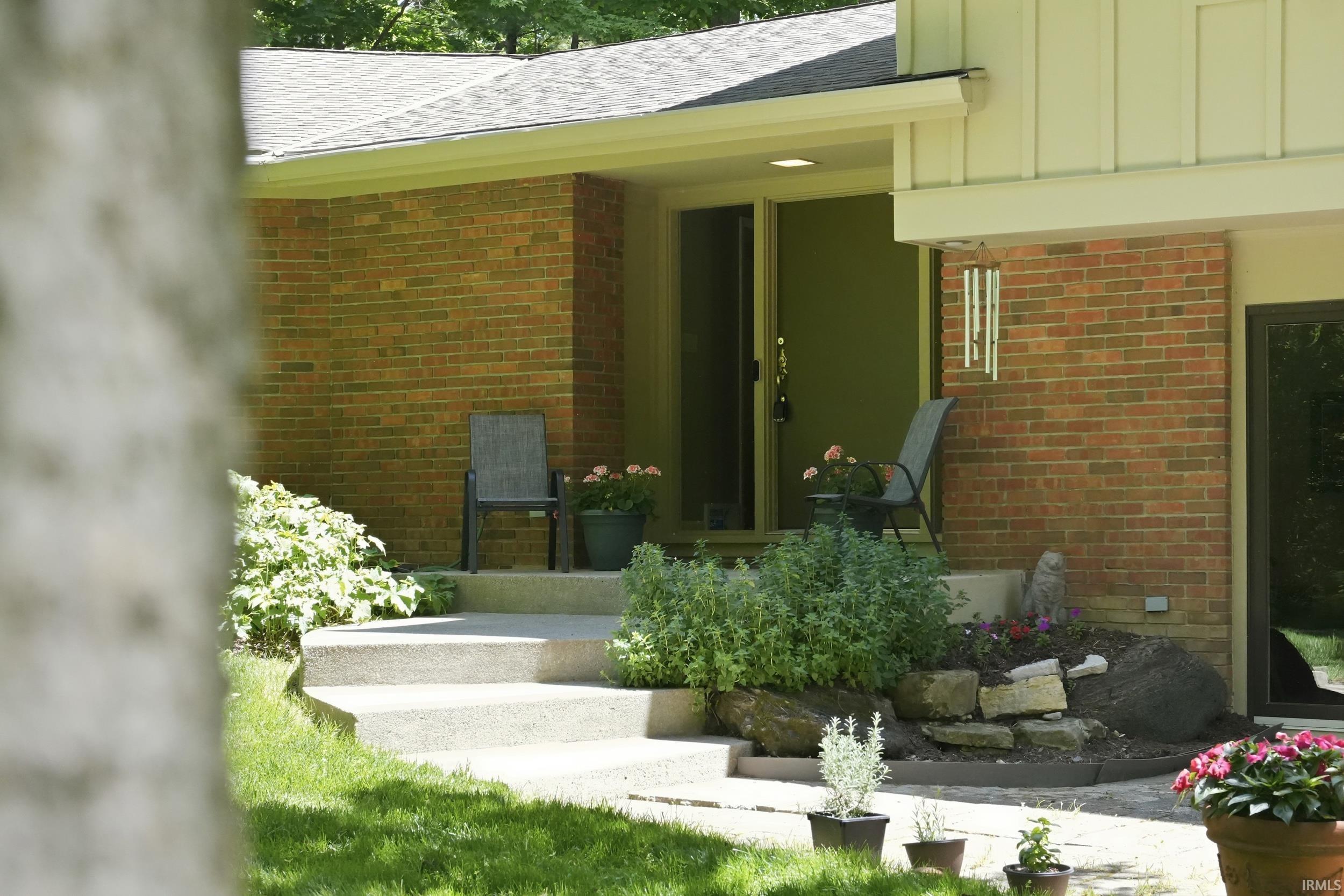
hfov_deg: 33.4
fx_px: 2240
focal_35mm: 60
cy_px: 448
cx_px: 672
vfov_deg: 22.6
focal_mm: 40
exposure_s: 1/1600
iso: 4000
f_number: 5.6
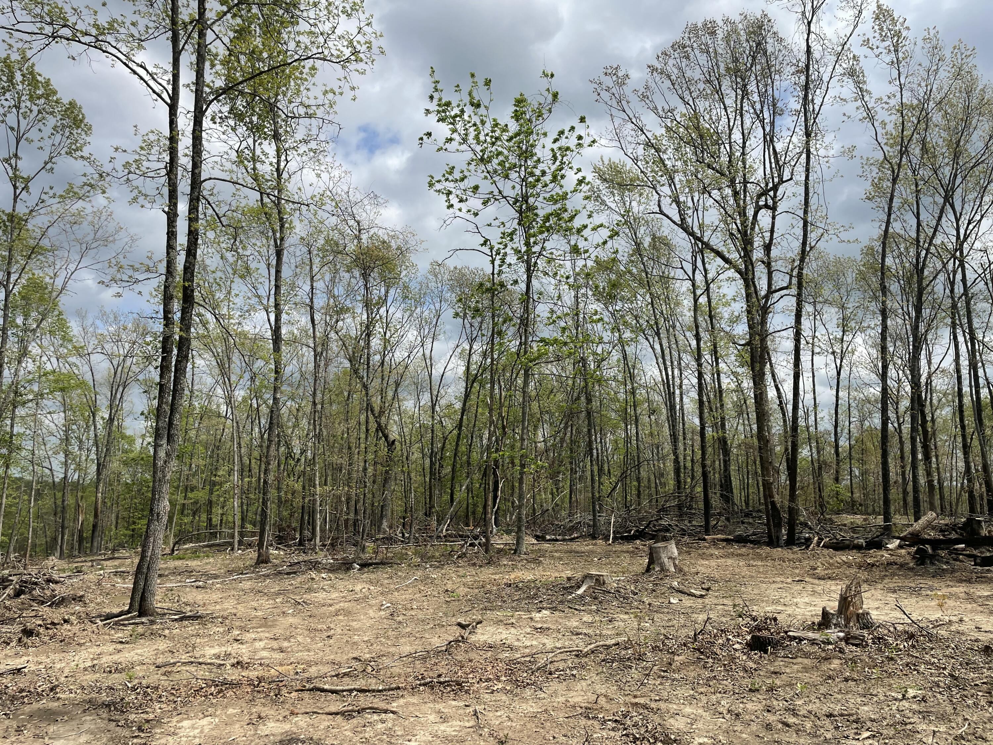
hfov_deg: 67.3
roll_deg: -1.7
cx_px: 496
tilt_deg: +9.6
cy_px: 372
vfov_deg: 53.1
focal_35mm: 26
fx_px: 746
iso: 32
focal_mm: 4.2
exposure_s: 1/5051
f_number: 1.6
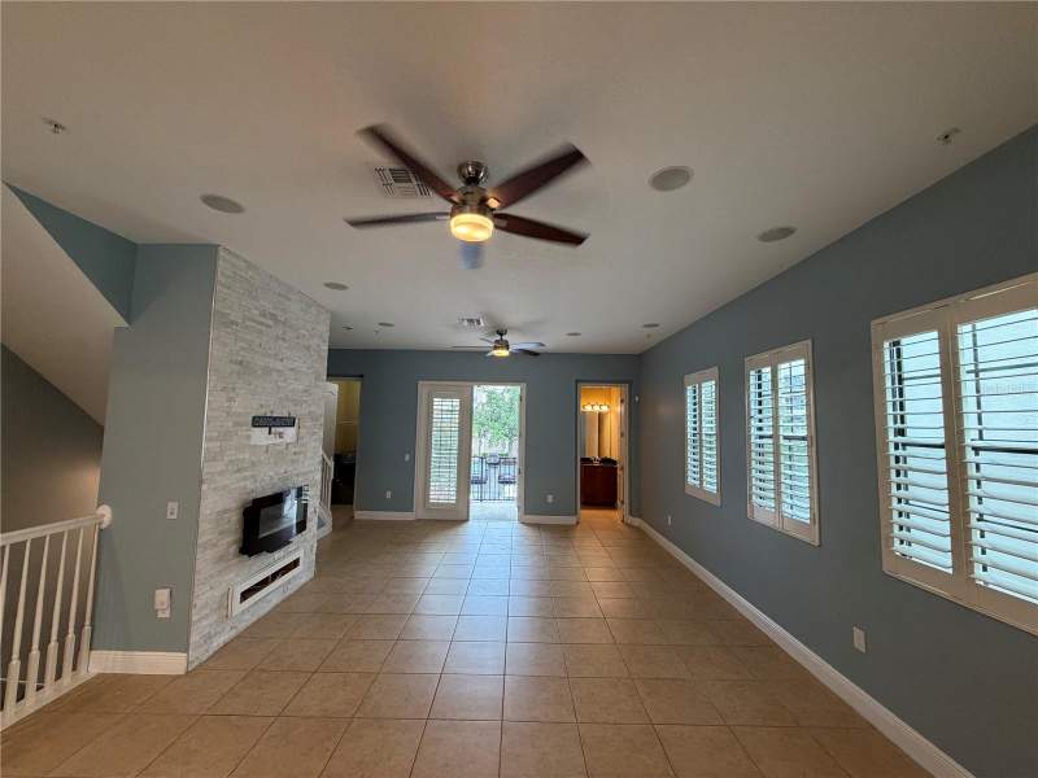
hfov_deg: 102.1
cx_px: 519
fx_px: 420
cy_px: 389
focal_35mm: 14
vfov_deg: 85.7
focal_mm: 2.22
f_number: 2.2
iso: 250
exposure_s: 1/120
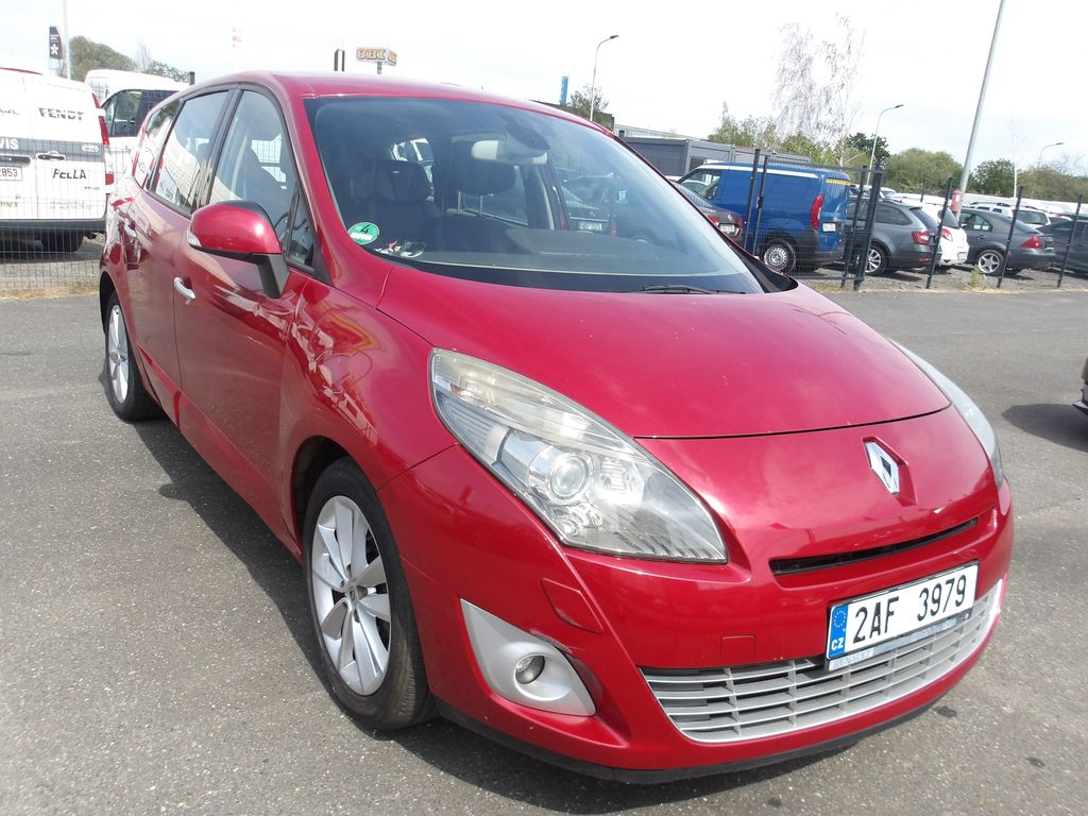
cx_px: 544
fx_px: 849
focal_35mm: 27
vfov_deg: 51.4
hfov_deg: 65.3
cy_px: 408
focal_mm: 4.9
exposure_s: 1/843
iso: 100
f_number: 3
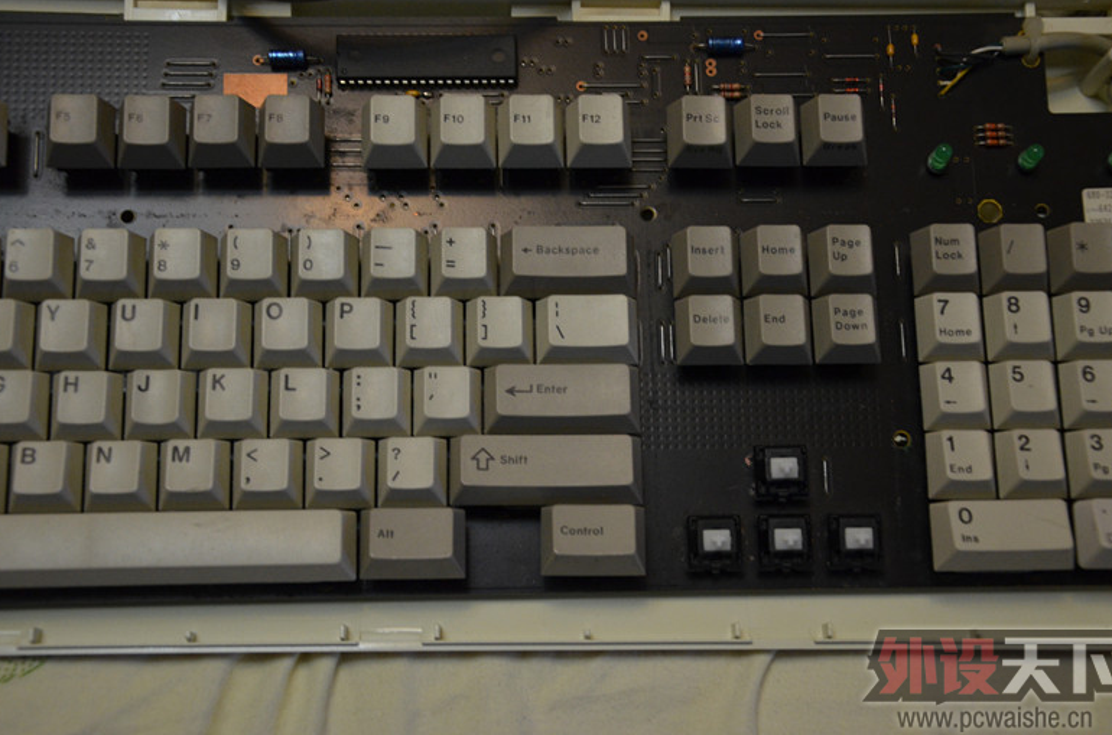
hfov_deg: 36.6
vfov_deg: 24.7
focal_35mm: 55
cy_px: 378
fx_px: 1680
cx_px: 568
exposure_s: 1/20
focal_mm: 35
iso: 1600
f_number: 4.5
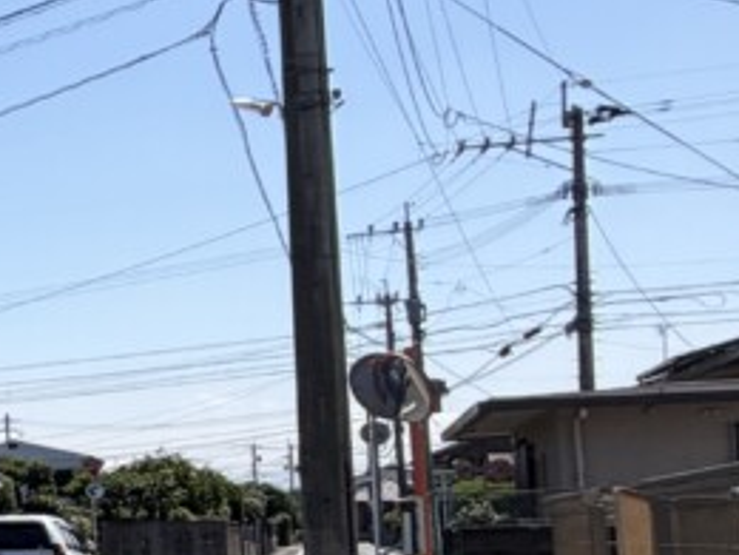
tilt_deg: +3.5
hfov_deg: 16.0
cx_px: -955
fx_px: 1473
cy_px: 450
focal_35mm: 69
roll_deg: +1.1
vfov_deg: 21.0
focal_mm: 2.22
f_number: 2.2
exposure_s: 1/942
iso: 20
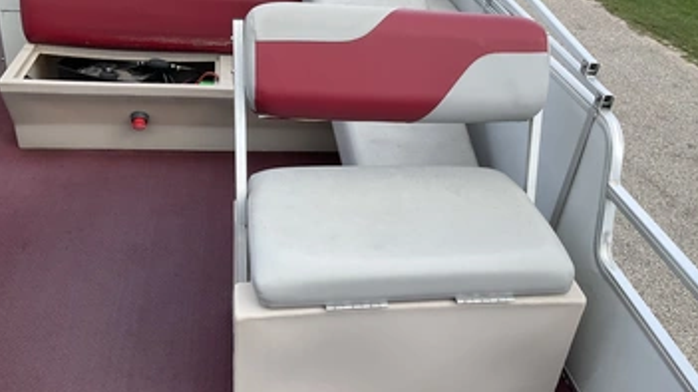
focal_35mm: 36
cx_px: 374
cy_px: 185
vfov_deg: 32.8
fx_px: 666
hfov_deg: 55.3
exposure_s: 1/657
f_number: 1.8
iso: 25
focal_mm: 3
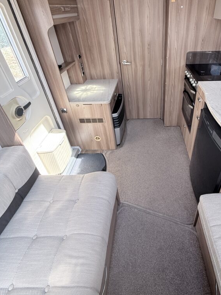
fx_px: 162
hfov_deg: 66.9
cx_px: 146
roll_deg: +0.1
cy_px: 104
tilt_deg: -29.7
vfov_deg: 82.4
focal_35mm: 19
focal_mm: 2.22
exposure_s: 1/99
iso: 125
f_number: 2.2
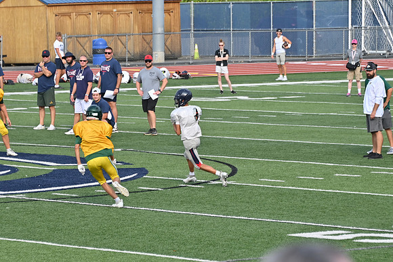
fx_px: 2948
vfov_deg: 5.1
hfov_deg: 7.6
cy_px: 131
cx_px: 196
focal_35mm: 270
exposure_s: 1/800
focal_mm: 180
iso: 250
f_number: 5.6
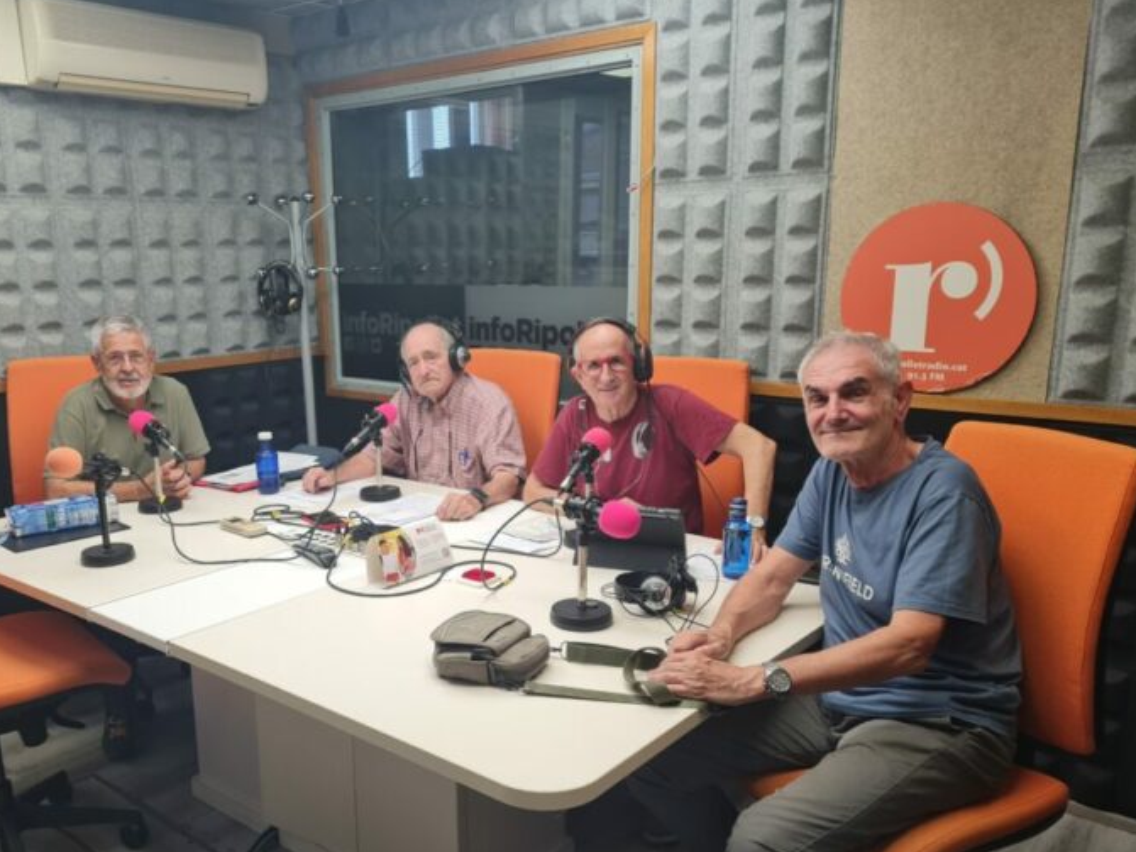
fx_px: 1017
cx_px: 477
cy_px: 498
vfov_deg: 45.3
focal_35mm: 31
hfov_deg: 58.1
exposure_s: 1/100
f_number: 1.8
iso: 64
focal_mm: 5.4
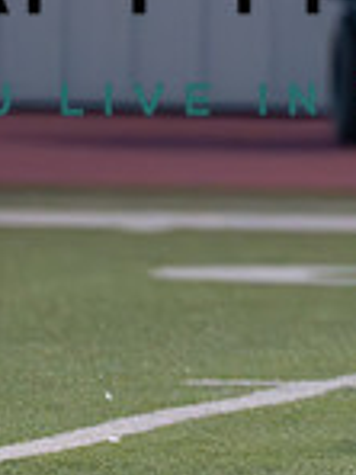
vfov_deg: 1.6
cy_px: 3
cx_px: 676
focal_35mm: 1274
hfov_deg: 1.2
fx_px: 17470
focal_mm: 200
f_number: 2.8
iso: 2500
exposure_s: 1/1000
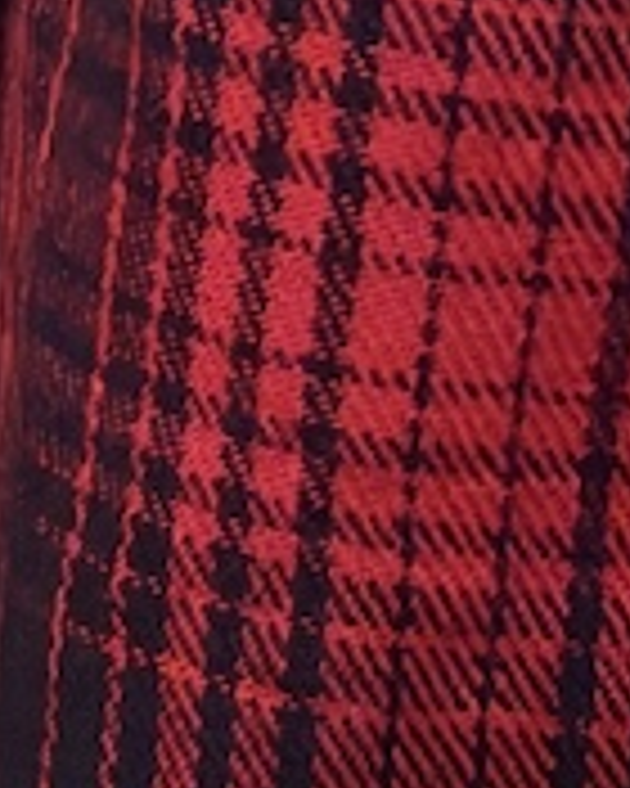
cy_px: 804
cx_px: -778
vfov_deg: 6.7
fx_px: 6666
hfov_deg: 5.3
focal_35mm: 286
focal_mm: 6.76
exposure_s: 1/20
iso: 800
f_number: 1.78
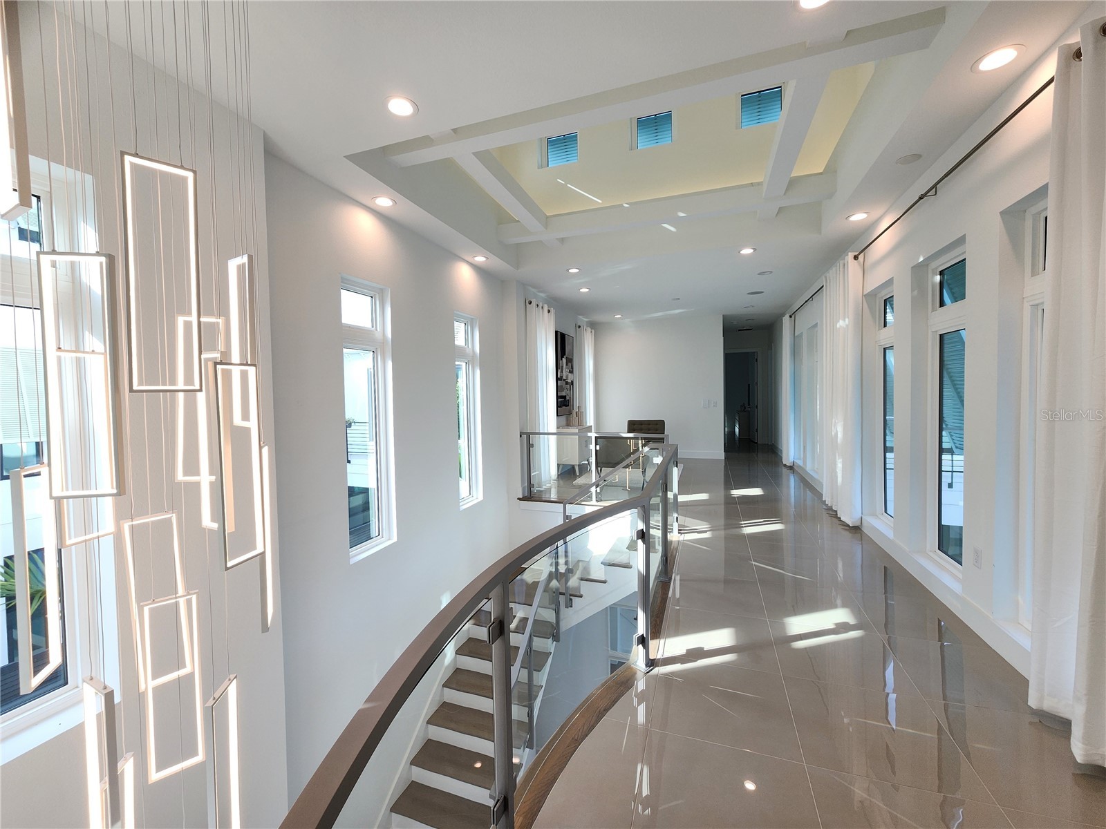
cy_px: 414
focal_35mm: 13
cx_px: 553
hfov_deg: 106.2
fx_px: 415
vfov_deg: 89.9
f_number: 2.2
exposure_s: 1/126
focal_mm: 2.2
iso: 50
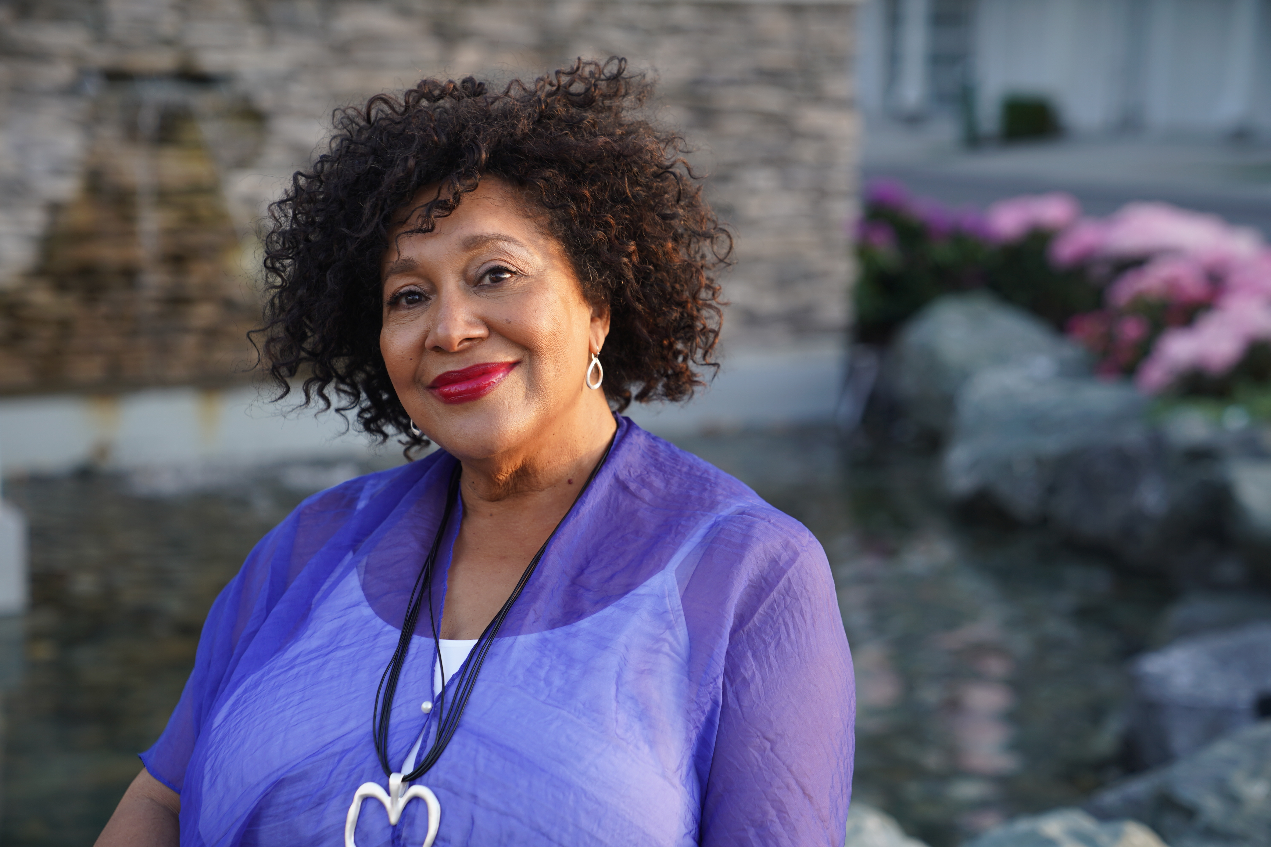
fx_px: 2471
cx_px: 636
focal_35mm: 70
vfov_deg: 19.5
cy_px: 424
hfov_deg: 28.8
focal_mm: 70
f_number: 3.2
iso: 160
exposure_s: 1/125
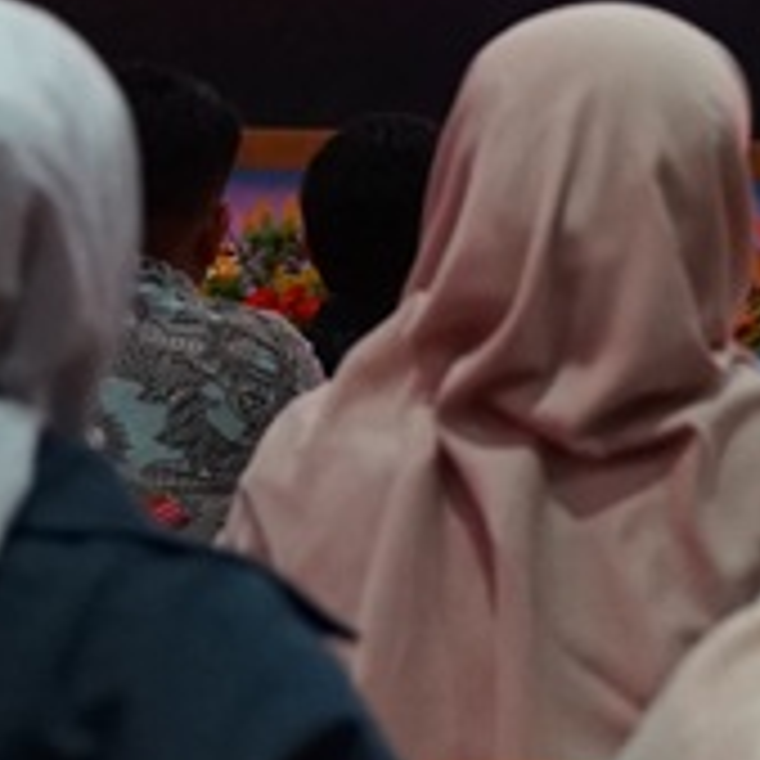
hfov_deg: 6.9
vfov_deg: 6.8
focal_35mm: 249
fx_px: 6175
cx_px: 1381
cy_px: -693
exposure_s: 1/100
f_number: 3.2
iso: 1600
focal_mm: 41.1
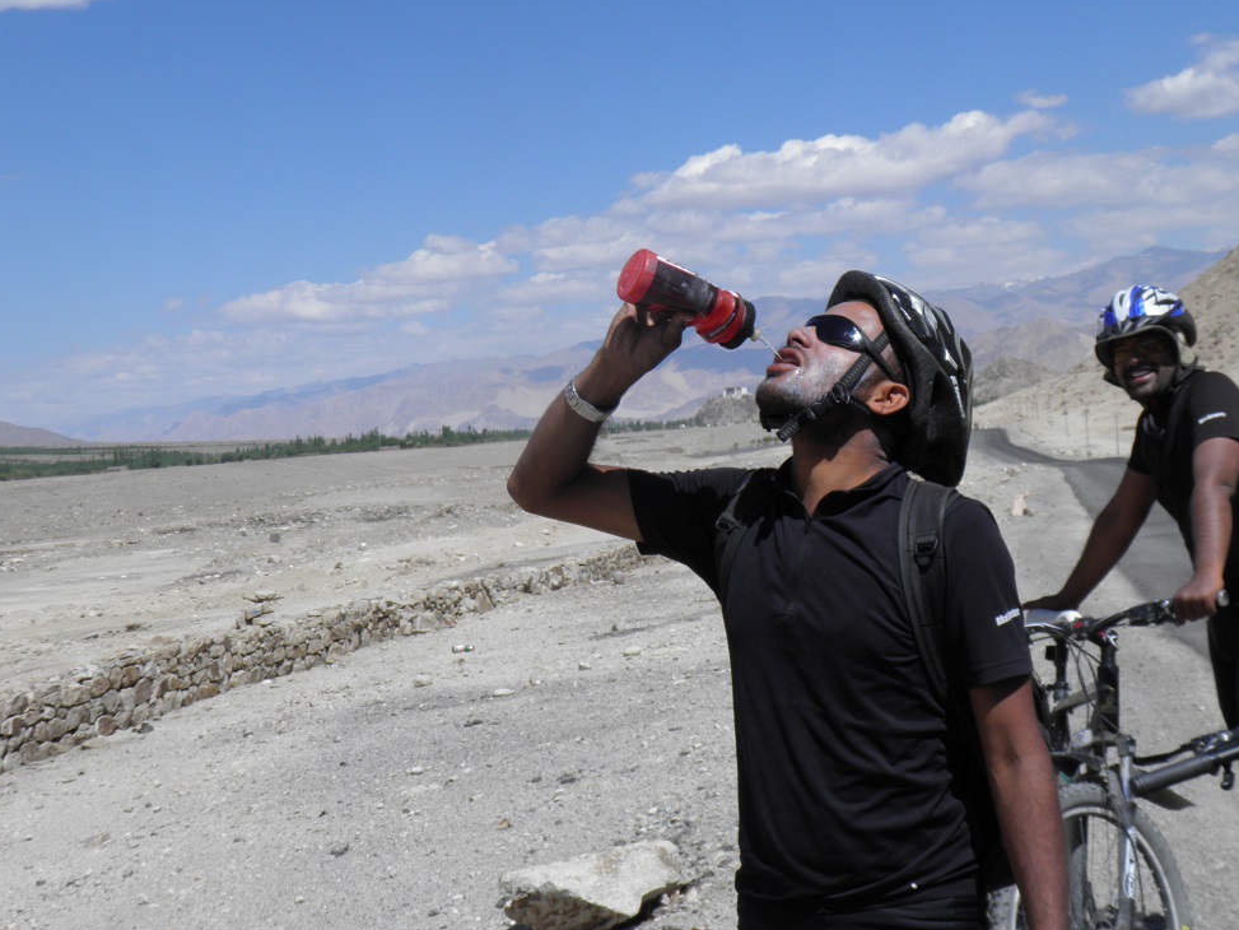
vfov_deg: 27.0
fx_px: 1933
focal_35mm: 54
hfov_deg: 35.5
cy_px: 447
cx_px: 671
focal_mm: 8.9
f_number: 5.5
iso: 50
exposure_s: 1/500
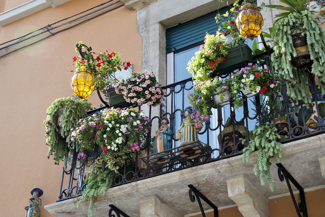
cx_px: 180
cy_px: 107
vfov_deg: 21.6
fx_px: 569
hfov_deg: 31.9
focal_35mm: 63
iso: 100
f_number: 8
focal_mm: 50
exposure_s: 1/50
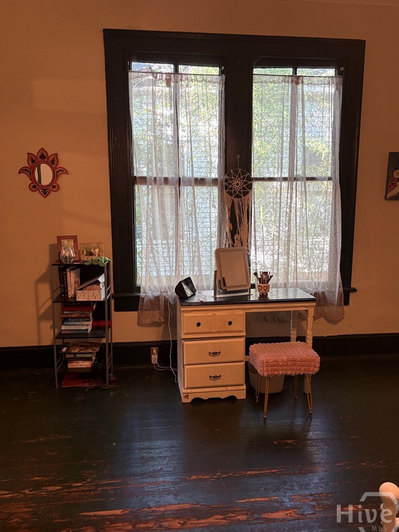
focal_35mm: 28
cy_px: 272
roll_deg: +1.3
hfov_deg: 49.7
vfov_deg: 63.4
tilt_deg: -7.8
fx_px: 430
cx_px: 199
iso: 200
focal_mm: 5.96
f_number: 1.6
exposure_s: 1/60
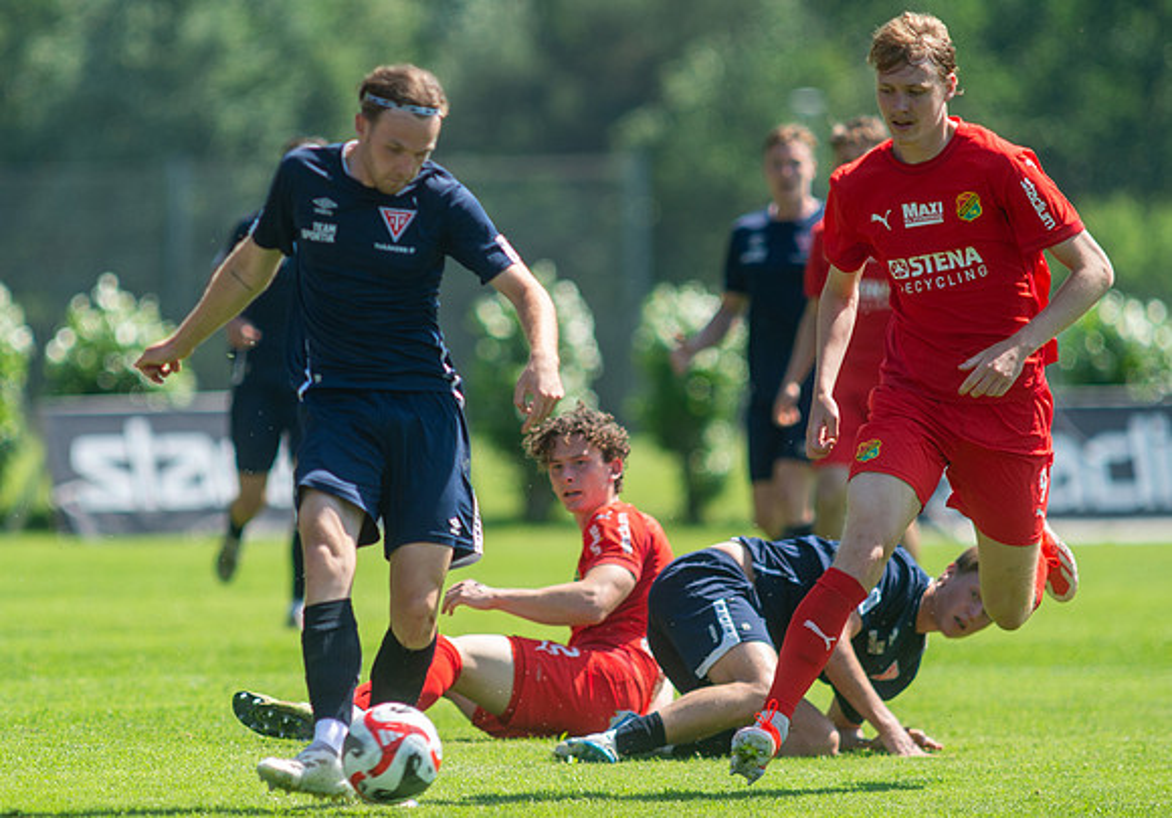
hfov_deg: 3.6
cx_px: 379
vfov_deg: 2.5
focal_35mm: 566
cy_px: 445
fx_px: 18688
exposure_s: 1/2000
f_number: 4
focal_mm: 420
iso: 360
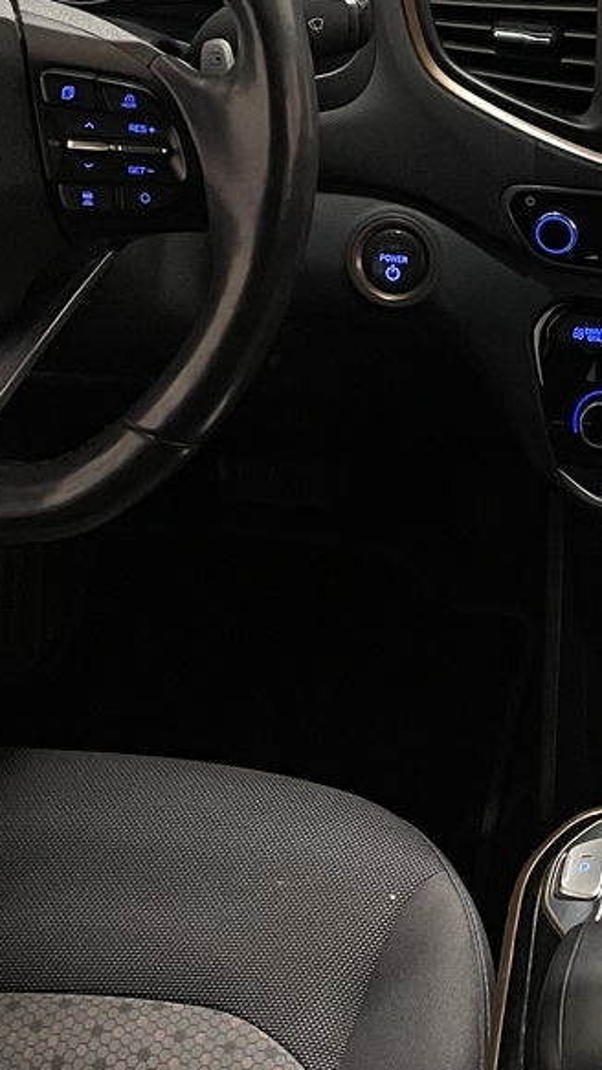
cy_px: 518
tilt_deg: -35.6
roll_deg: +0.1
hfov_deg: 16.7
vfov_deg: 30.1
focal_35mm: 70
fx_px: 1986
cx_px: 648
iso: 320
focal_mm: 4.2
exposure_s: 1/60
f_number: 1.6
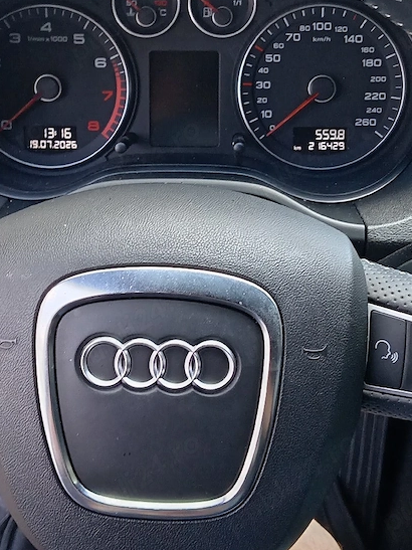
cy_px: 195
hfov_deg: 24.4
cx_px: 175
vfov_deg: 32.0
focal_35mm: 60
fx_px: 953
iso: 592
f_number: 1.8
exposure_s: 1/100
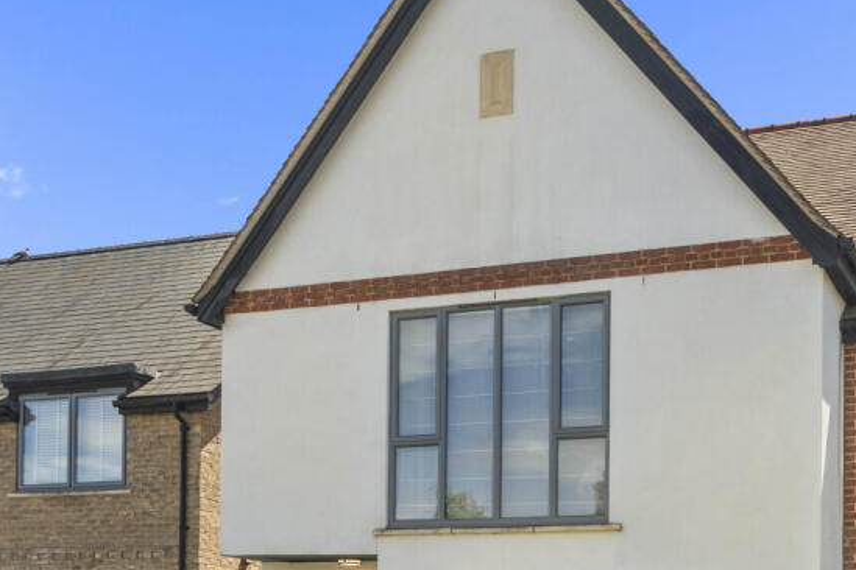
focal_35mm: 57
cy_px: 392
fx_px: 1354
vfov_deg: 23.7
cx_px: 462
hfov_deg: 35.1
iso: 320
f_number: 7.1
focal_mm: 30.5
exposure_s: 1/320
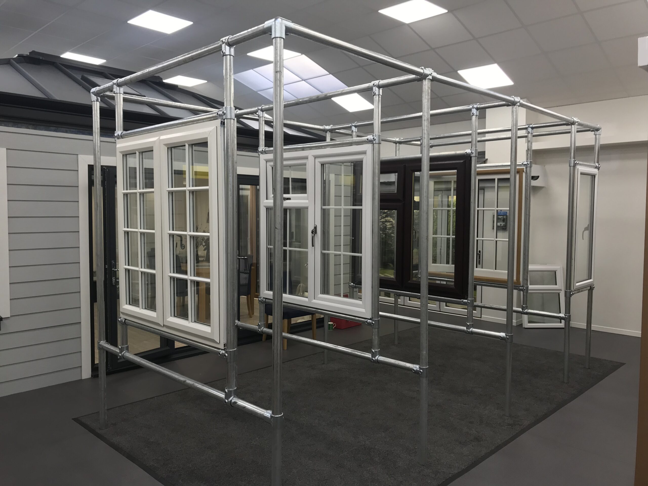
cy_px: 243
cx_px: 324
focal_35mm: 28
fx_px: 524
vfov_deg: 49.7
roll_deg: +0.0
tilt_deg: -3.8
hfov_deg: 63.4
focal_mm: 3.99
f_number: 1.8
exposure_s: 1/50
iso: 25
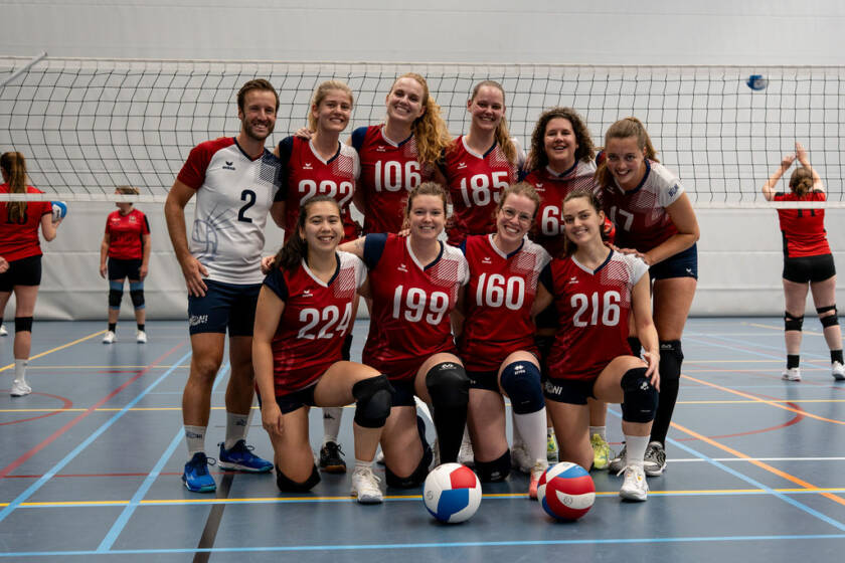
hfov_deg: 38.5
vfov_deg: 26.2
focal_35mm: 51
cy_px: 290
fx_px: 1208
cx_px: 410
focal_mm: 50
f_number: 4
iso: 250
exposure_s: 1/100
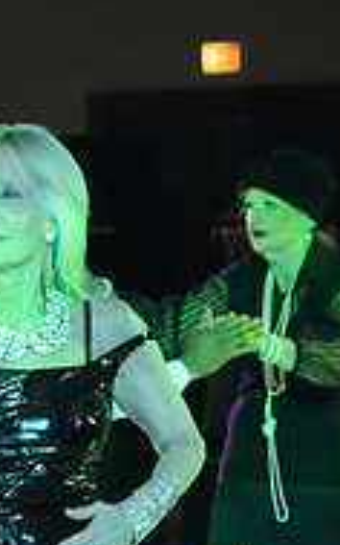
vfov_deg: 6.3
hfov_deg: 4.0
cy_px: 686
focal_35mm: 329
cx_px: -88
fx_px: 4881
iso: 10000
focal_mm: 105
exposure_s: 1/250
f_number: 6.3
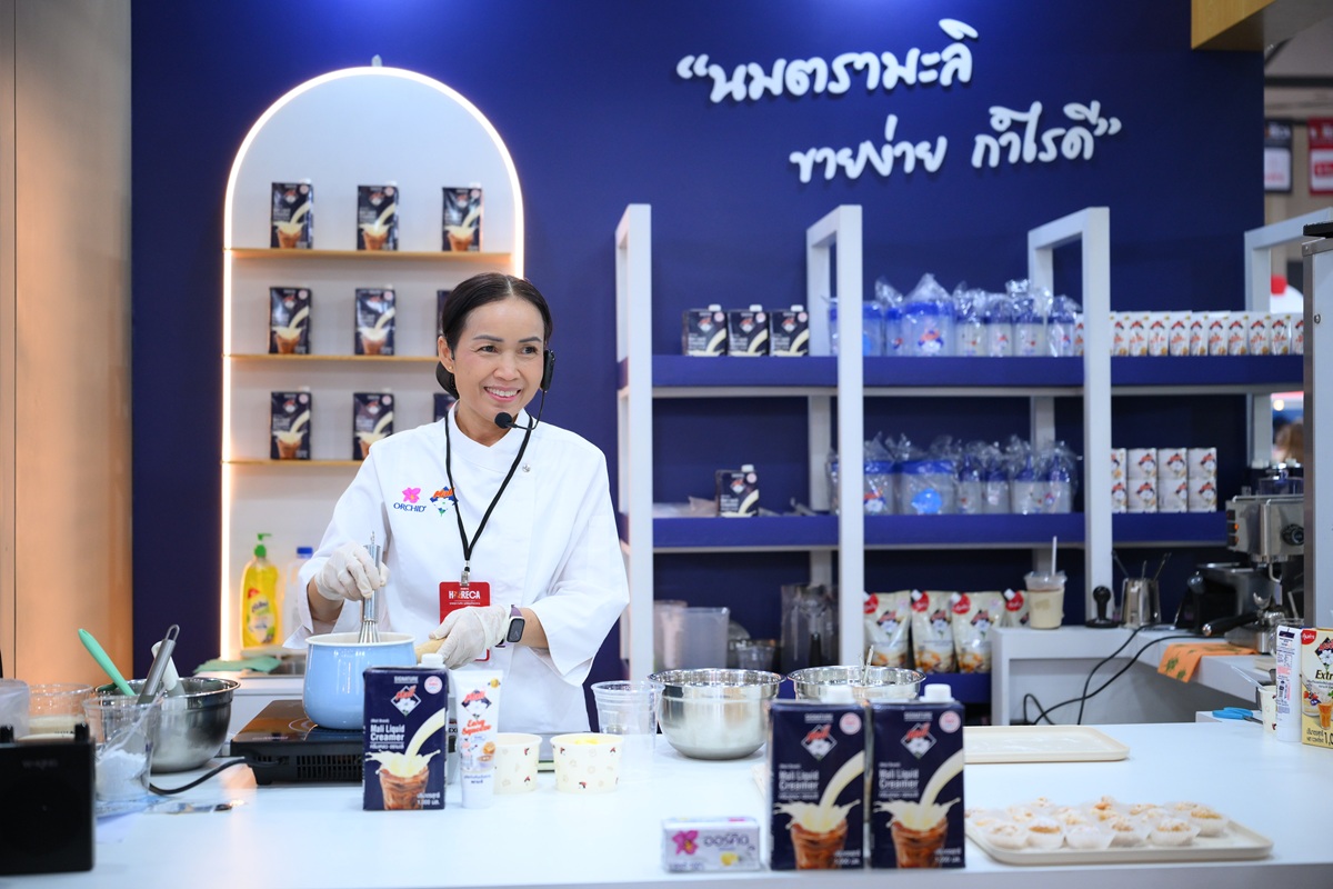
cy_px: 444
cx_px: 666
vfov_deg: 29.9
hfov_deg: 43.6
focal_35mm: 45
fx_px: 1666
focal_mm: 45
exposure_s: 1/200
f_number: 2.8
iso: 1250
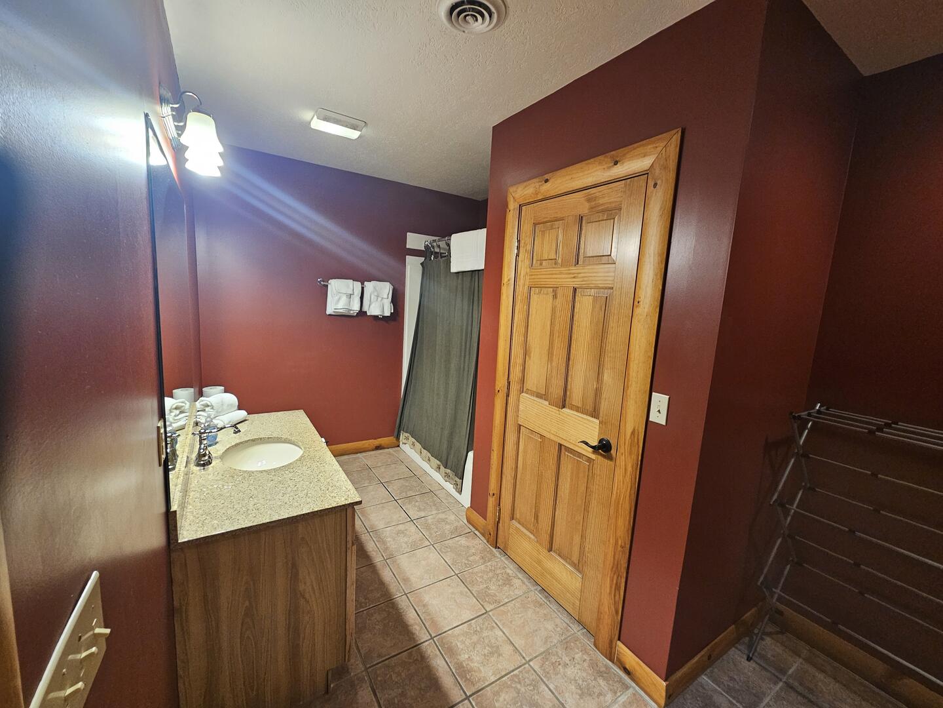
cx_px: 472
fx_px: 354
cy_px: 354
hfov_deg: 106.2
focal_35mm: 13
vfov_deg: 89.9
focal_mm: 2.2
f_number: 2.2
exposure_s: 1/30
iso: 320
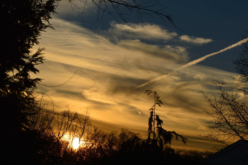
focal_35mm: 105
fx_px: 723
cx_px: 124
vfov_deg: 13.0
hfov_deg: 19.5
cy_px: 82
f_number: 13
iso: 100
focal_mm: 70
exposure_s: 1/800
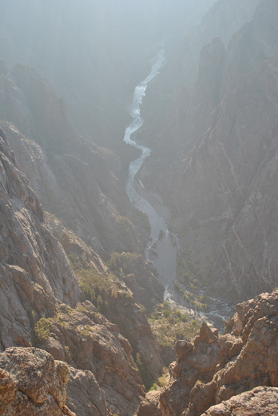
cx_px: 139
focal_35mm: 42
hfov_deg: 32.0
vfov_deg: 46.4
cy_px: 208
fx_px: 485
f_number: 5.6
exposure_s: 1/125
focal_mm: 28
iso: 100
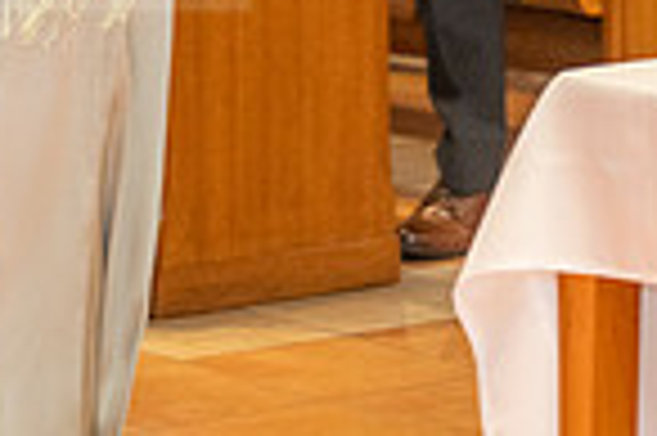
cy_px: -97
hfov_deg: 7.4
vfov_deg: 4.9
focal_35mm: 278
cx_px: -130
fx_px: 5068
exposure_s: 1/160
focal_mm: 70
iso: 1600
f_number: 2.8
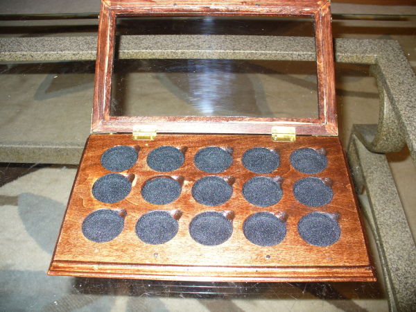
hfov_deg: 50.1
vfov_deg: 38.7
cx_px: 208
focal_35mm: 37
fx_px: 445
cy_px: 156
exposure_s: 1/30
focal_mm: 6.1
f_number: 2.8
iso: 80
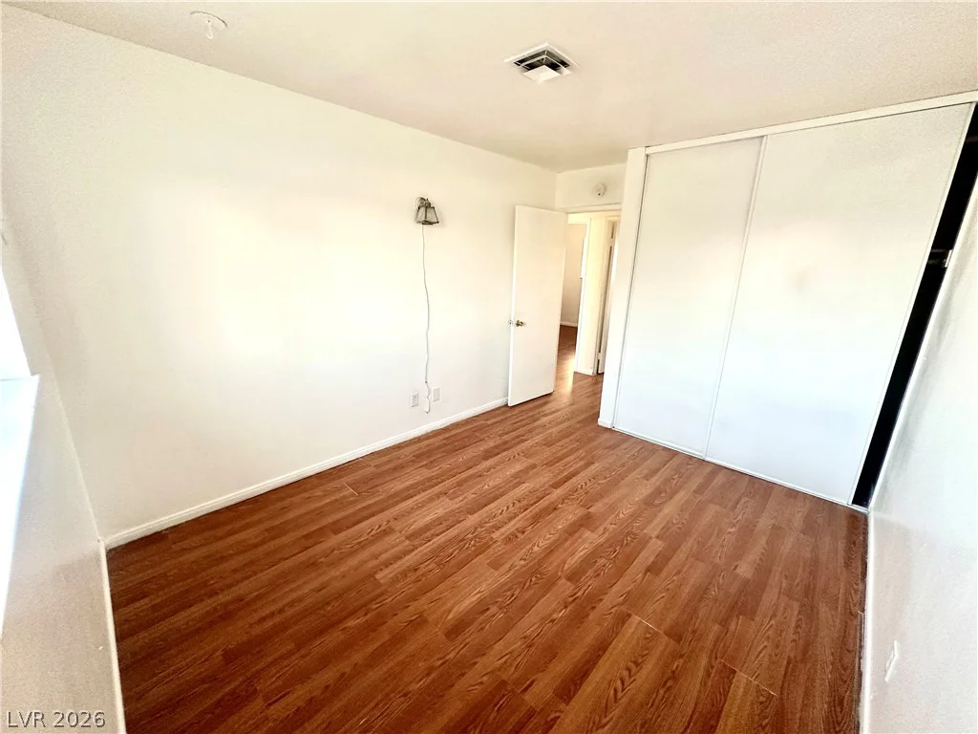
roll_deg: -1.6
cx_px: 489
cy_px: 367
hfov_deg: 102.1
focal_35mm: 14
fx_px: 396
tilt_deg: -15.5
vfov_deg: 85.7
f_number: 2.2
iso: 320
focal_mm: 2.22
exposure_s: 1/95
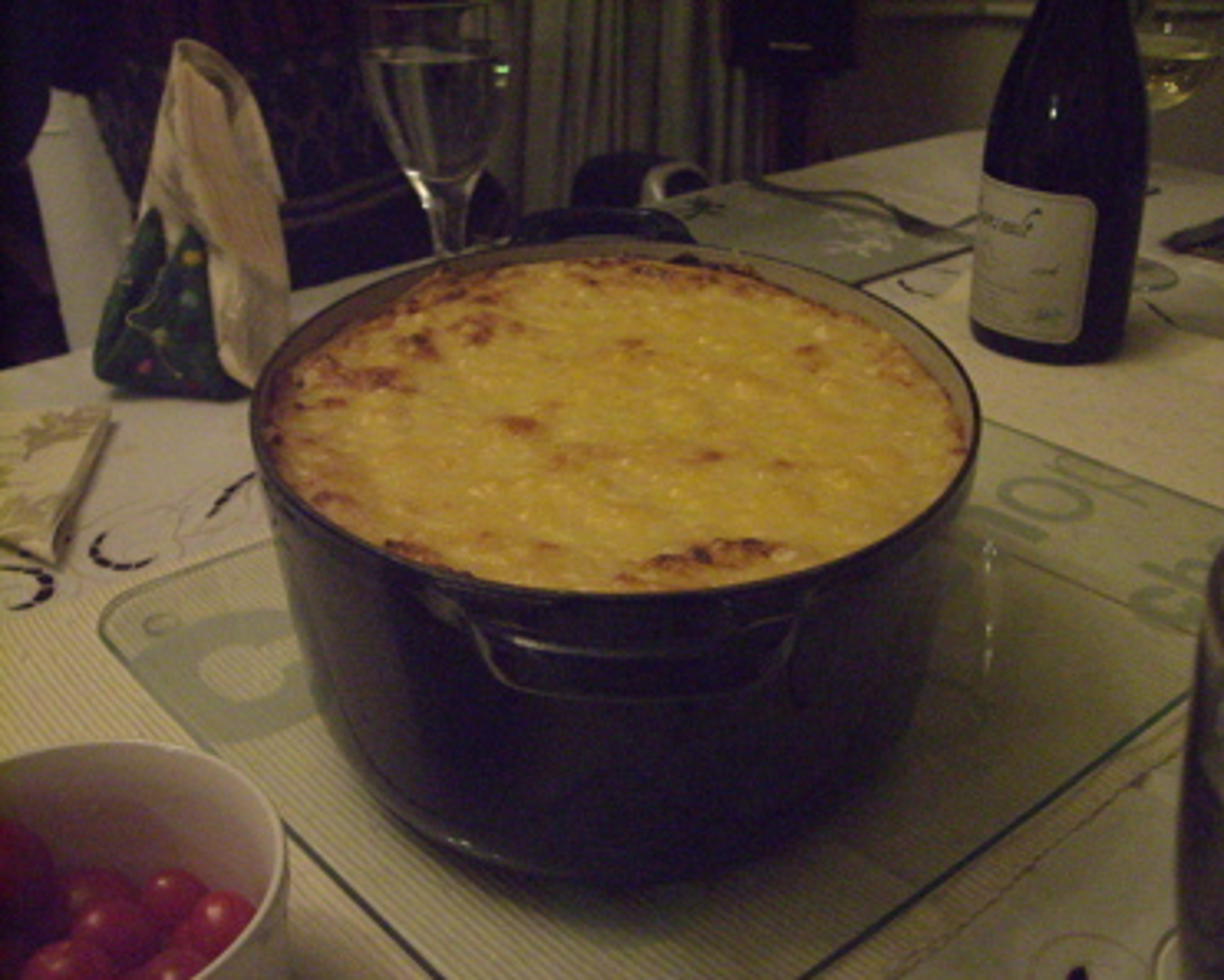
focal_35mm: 40
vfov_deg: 37.4
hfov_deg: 45.8
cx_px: 653
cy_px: 488
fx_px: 1449
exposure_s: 1/60
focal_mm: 6.2
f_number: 2.7
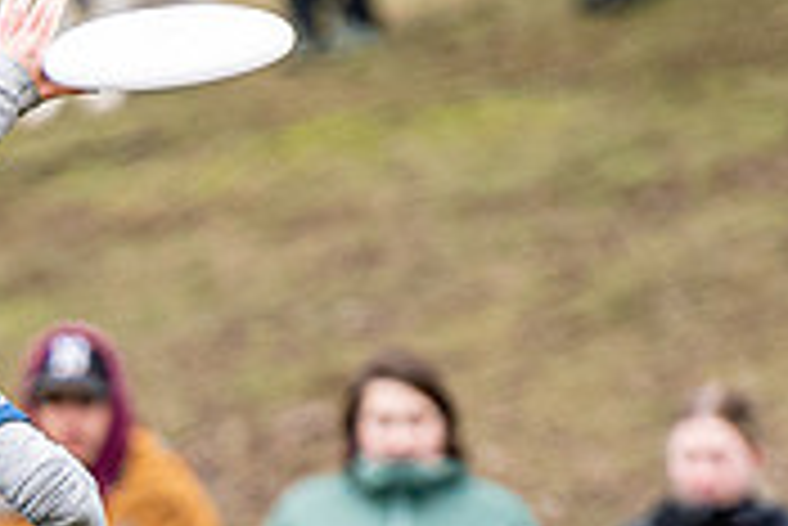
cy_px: 1035
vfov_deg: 0.8
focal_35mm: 1662
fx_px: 36408
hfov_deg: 1.2
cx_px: -303
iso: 250
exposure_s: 1/1000
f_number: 3.2
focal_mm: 200
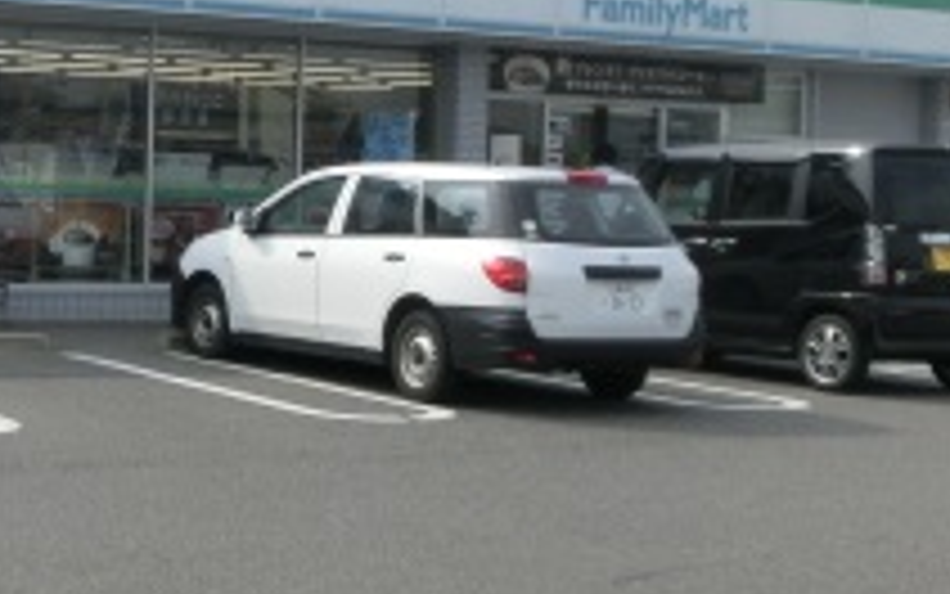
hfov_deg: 25.6
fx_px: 1994
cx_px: 32
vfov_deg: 16.9
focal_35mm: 77
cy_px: 180
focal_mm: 4.24
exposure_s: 1/1000
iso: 80
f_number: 3
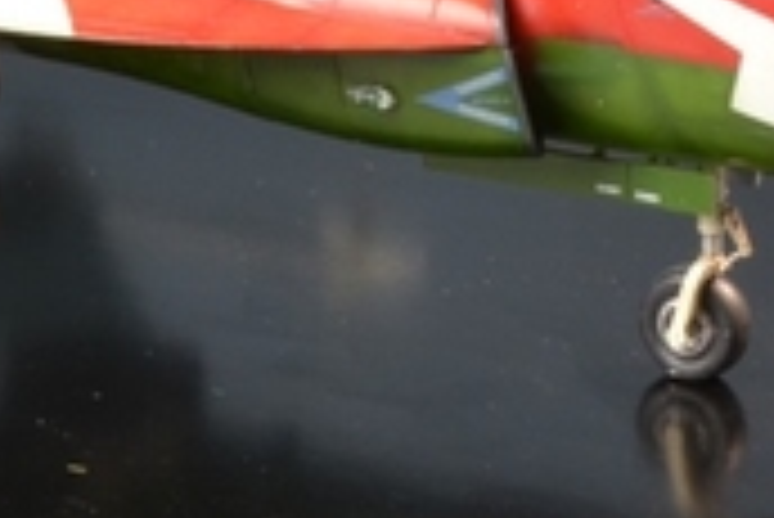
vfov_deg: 5.6
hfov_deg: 8.4
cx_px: 144
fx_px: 5236
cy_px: -95
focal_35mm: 243
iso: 200
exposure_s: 1/1.3
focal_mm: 35
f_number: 18
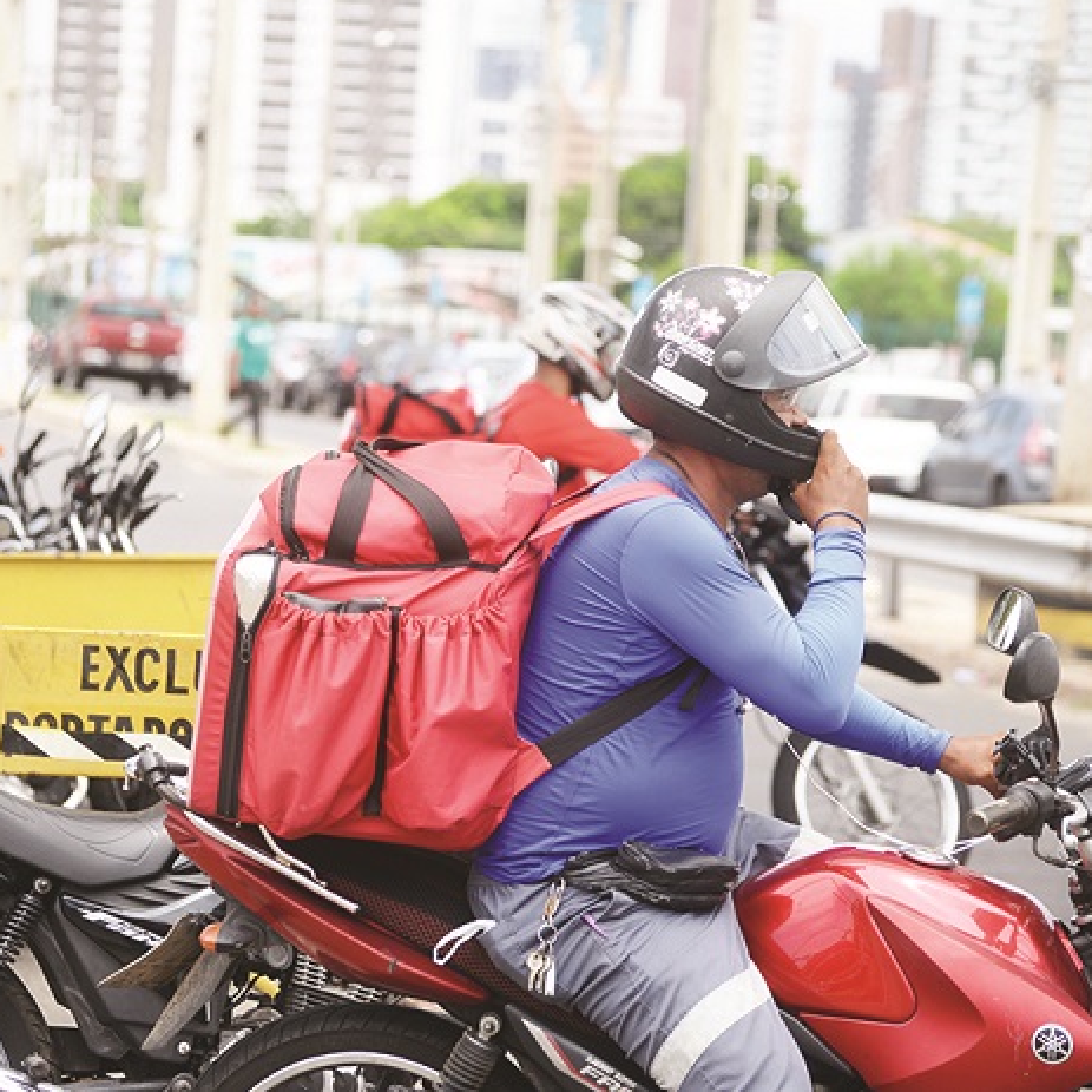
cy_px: 544
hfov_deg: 12.1
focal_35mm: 144
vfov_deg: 12.1
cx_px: 479
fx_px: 5139
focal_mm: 112
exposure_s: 1/640
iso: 125
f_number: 5
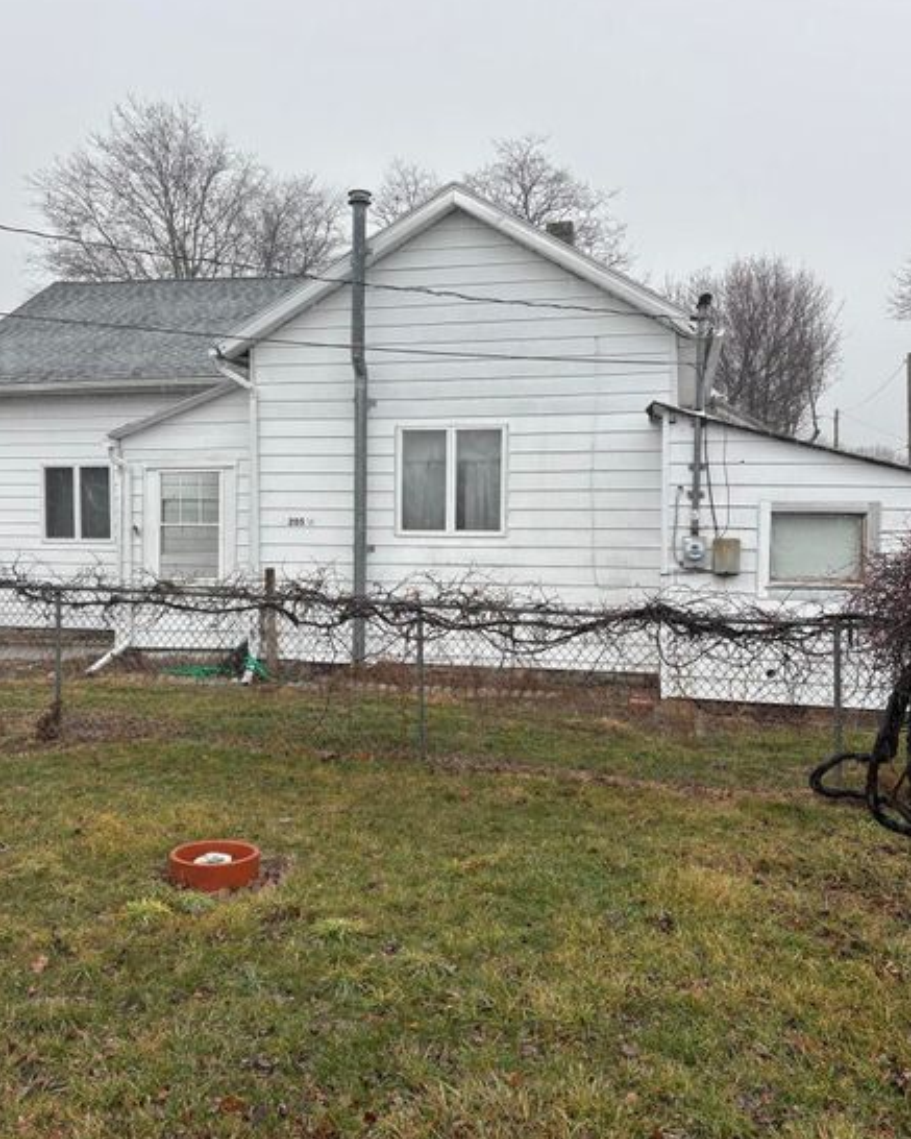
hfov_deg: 47.1
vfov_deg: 57.2
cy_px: 548
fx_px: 1044
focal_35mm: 31
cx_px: 415
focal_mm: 5.96
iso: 50
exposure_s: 1/694
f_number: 1.6
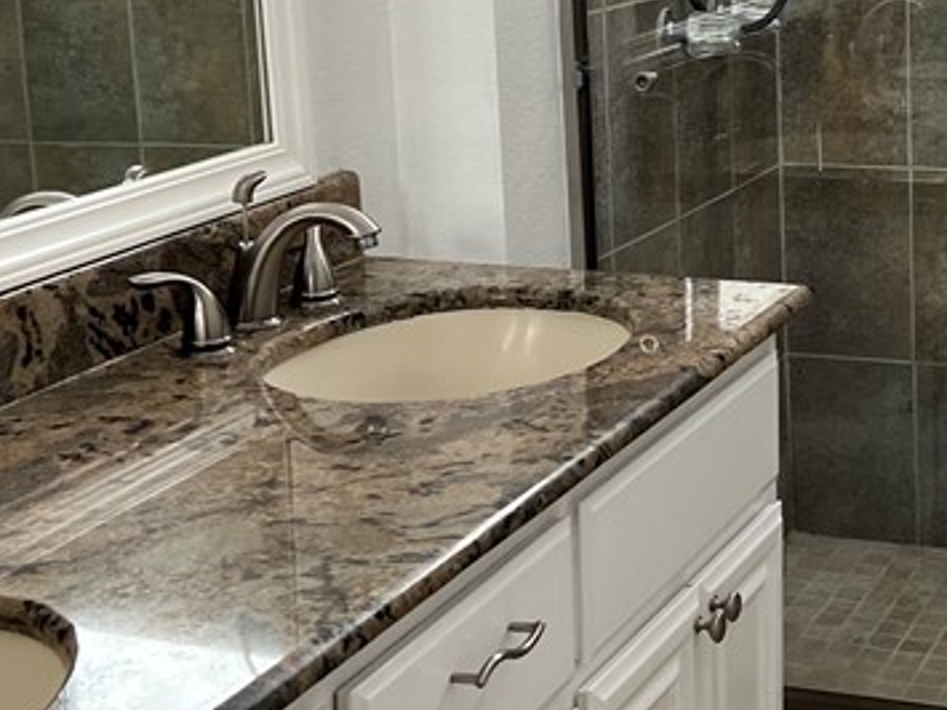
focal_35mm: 75
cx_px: 808
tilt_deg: -11.9
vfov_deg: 19.5
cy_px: 187
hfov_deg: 25.4
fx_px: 2051
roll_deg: +1.7
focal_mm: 5.7
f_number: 1.5
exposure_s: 1/121
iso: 125
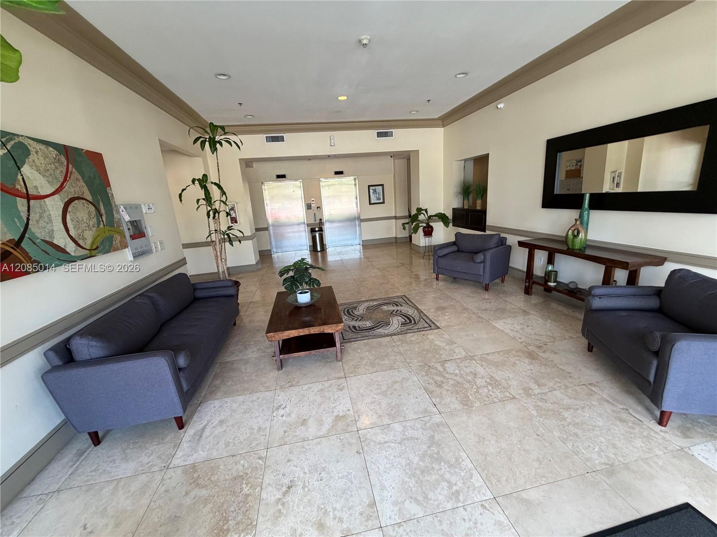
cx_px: 358
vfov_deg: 85.7
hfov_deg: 102.1
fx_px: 290
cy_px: 268
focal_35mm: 14
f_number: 2.2
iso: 250
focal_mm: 2.22
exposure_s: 1/120
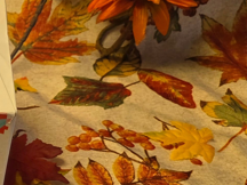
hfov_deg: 17.6
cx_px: -158
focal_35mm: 96
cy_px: 188
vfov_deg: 15.1
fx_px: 685
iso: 160
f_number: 1.7
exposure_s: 1/120
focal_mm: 6.3
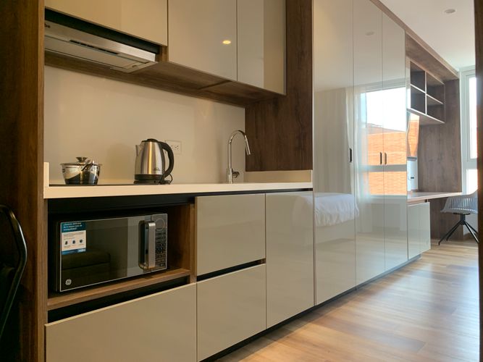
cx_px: 242
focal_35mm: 26
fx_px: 363
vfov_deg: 53.0
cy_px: 181
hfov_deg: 67.3
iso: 250
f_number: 1.8
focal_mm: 4.25
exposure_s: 1/120
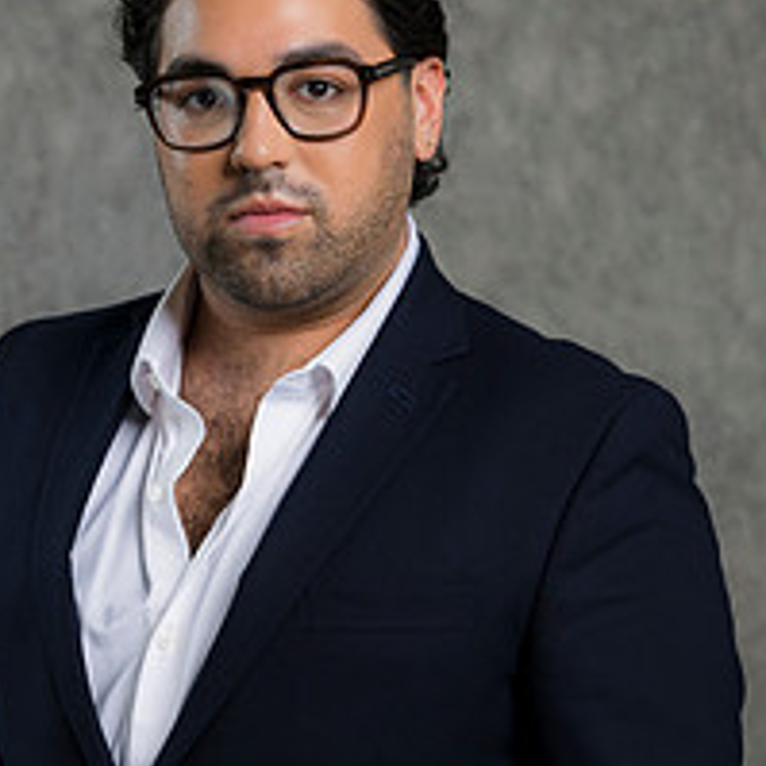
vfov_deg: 10.7
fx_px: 4081
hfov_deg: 10.7
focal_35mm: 163
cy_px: 647
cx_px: 312
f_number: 5
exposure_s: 1/200
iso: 125
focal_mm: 85
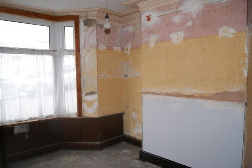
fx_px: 189
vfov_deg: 48.0
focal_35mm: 27
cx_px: 126
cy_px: 84
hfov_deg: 67.4
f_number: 5.6
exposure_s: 1/60
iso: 400
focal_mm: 18
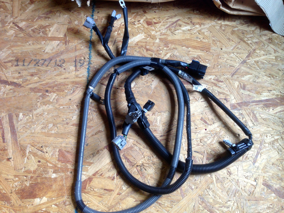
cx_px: 142
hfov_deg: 55.4
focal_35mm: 33
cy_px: 106
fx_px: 271
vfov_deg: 42.9
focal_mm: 4.12
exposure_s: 1/30
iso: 50
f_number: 2.4
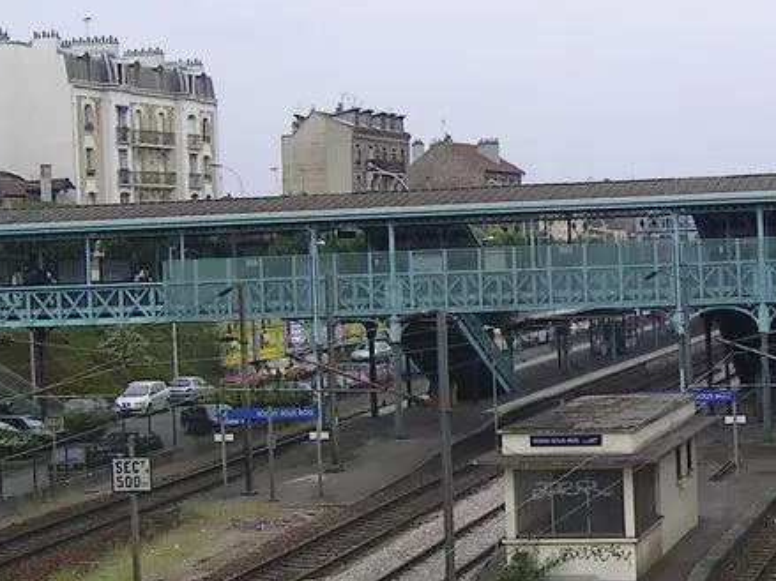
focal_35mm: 84
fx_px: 1883
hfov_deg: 23.0
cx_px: 622
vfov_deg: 17.6
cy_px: 247
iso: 50
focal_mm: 5.6
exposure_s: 1/247
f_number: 4.8
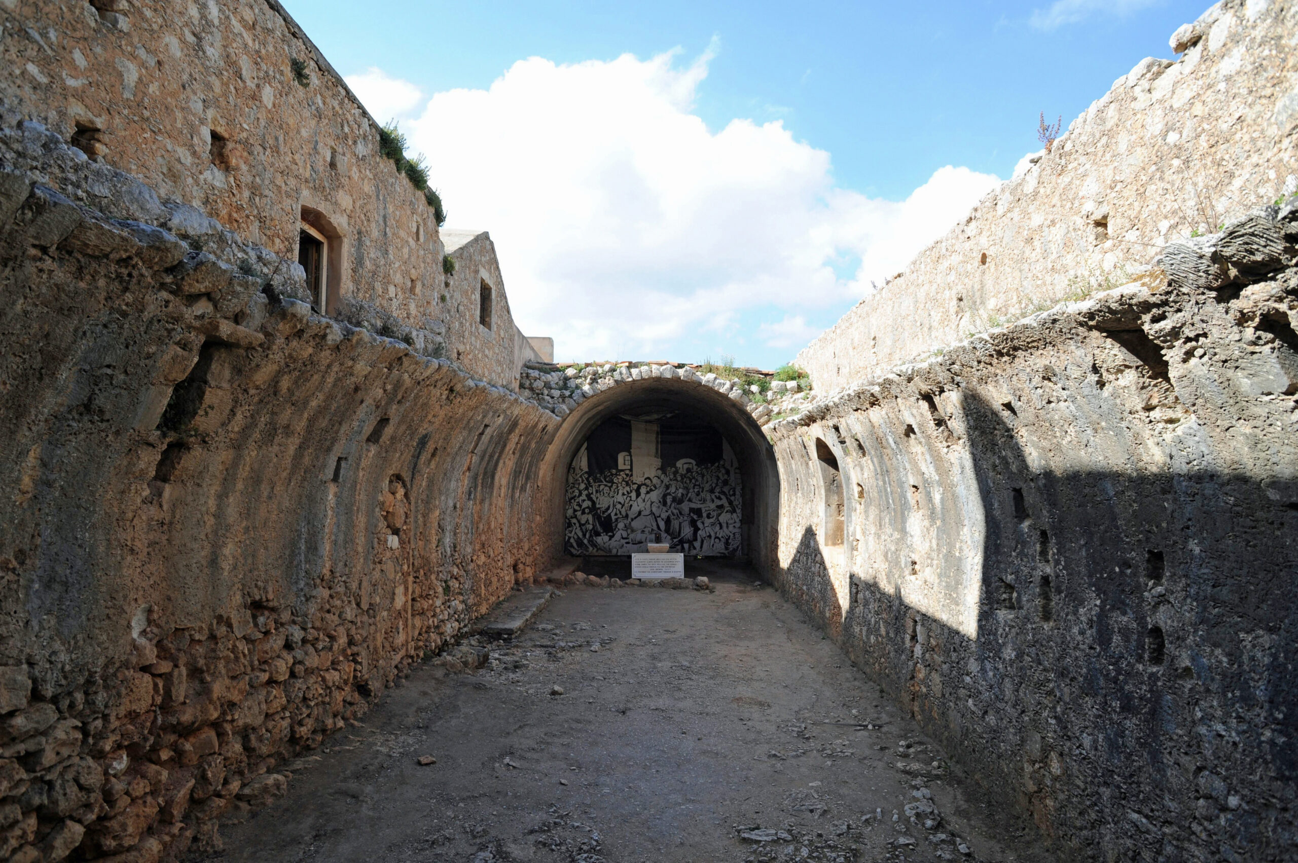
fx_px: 721
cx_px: 649
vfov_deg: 61.9
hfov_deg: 84.0
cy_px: 432
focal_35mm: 20
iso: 250
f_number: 8
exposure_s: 1/250
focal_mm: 20
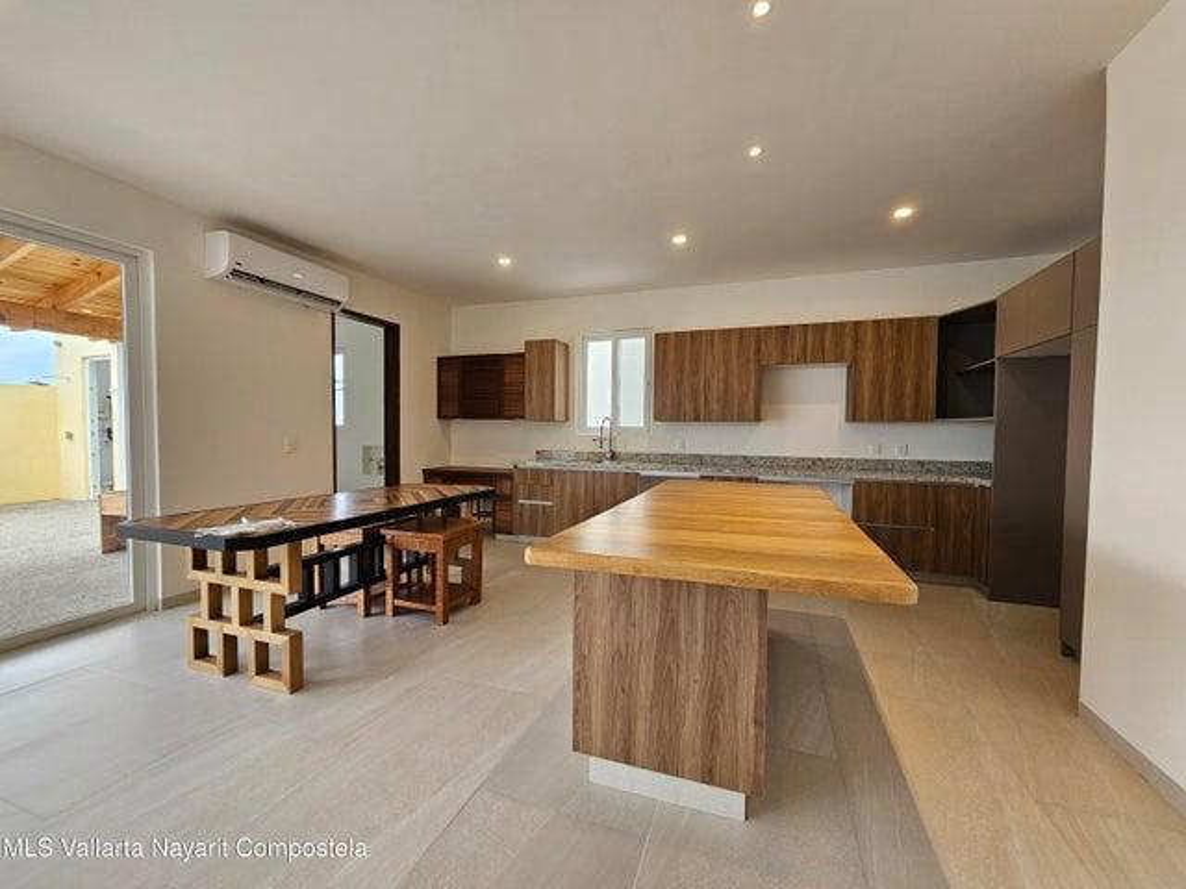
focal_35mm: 13
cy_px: 444
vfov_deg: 89.9
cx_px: 593
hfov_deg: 106.2
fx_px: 445
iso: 80
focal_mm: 2.2
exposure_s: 1/60
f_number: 2.2
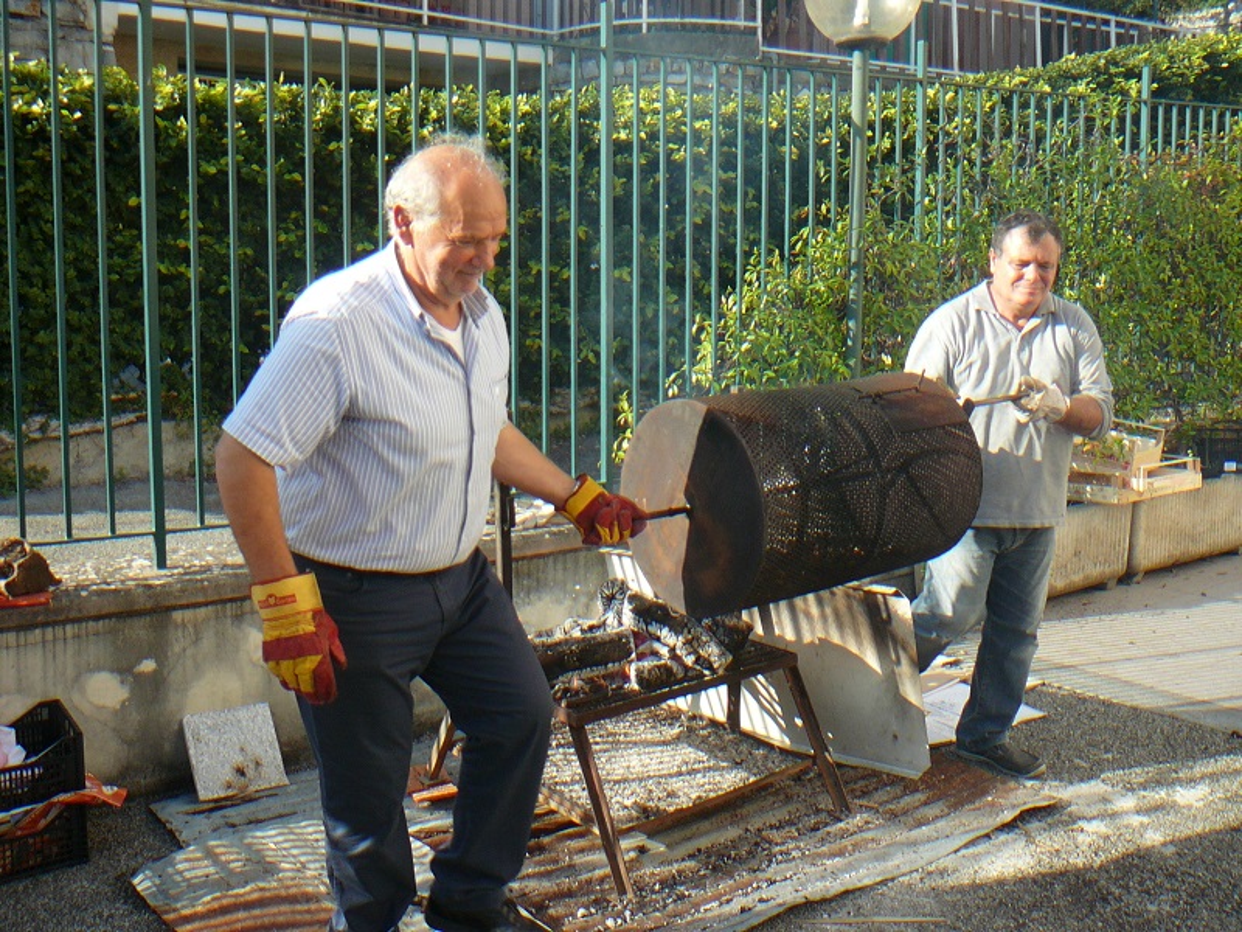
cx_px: 621
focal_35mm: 35
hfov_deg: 52.6
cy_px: 466
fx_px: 1256
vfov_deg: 40.7
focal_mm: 5.2
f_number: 2.8
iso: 80
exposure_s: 1/320
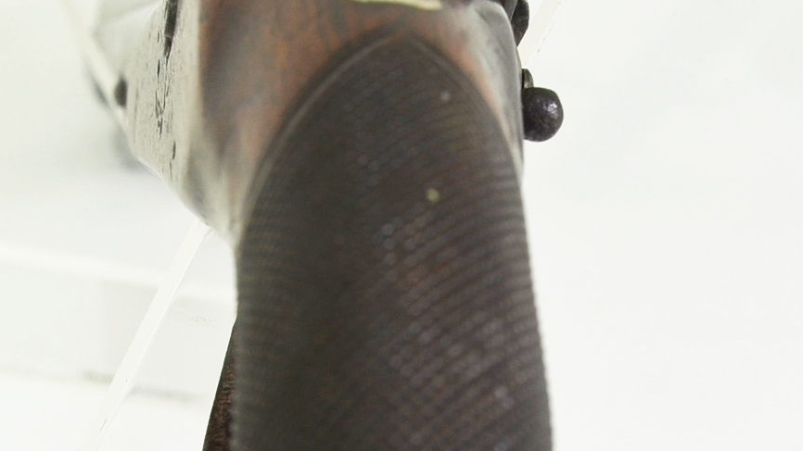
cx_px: 416
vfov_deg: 9.6
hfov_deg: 17.2
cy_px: 510
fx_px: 2661
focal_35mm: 125
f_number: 6.3
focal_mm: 28
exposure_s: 1/160
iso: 200
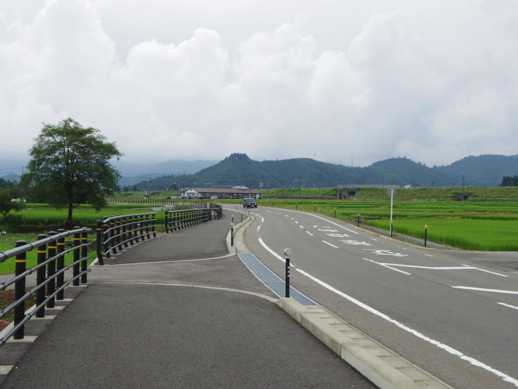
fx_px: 703
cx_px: 259
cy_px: 194
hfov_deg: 40.4
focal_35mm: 47
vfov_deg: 30.9
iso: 125
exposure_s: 1/800
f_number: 3.2
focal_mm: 8.5
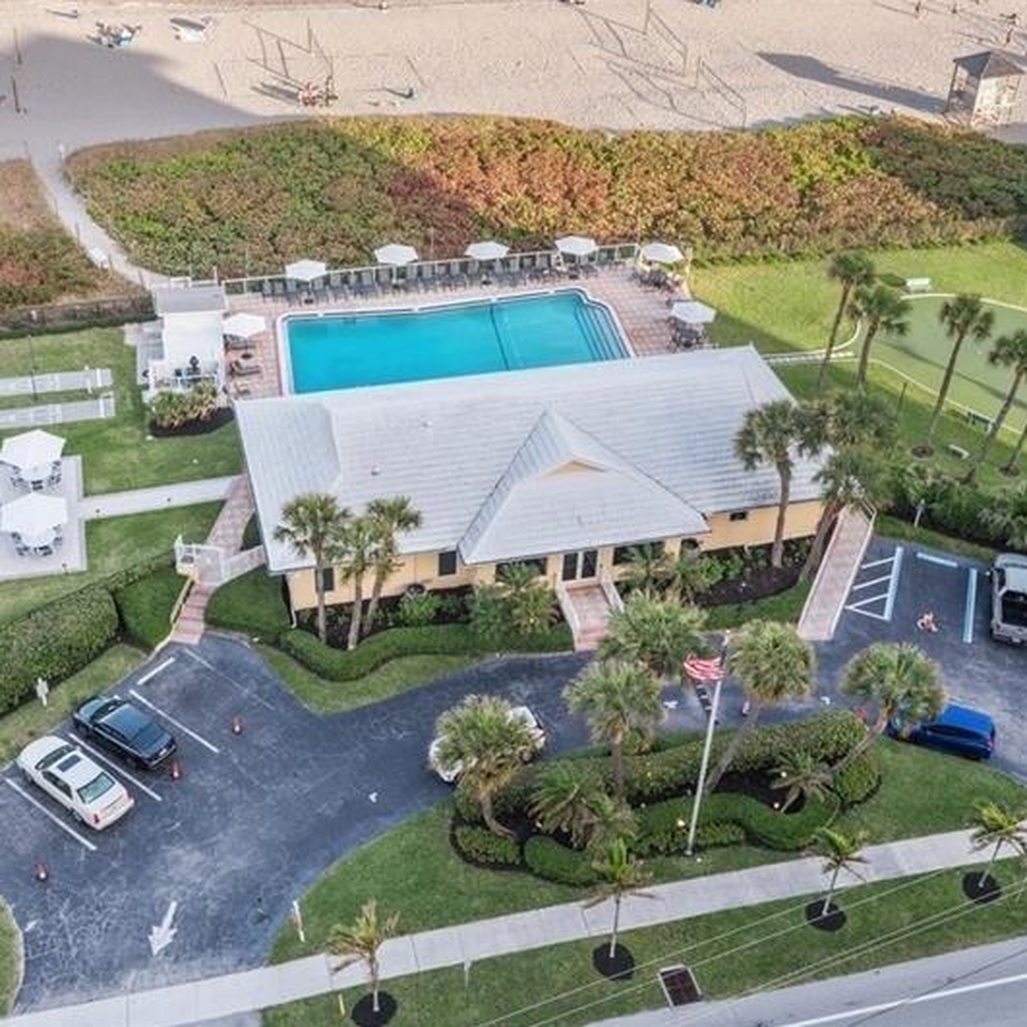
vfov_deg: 40.9
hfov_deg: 40.9
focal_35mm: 41
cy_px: 514
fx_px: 1376
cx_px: 480
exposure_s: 1/160
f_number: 8
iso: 250
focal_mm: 32
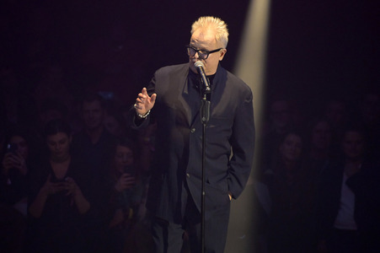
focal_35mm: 300
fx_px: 3164
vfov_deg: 4.6
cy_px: 126
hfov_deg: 6.9
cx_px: 190
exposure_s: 1/320
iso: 8000
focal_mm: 300
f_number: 5.6
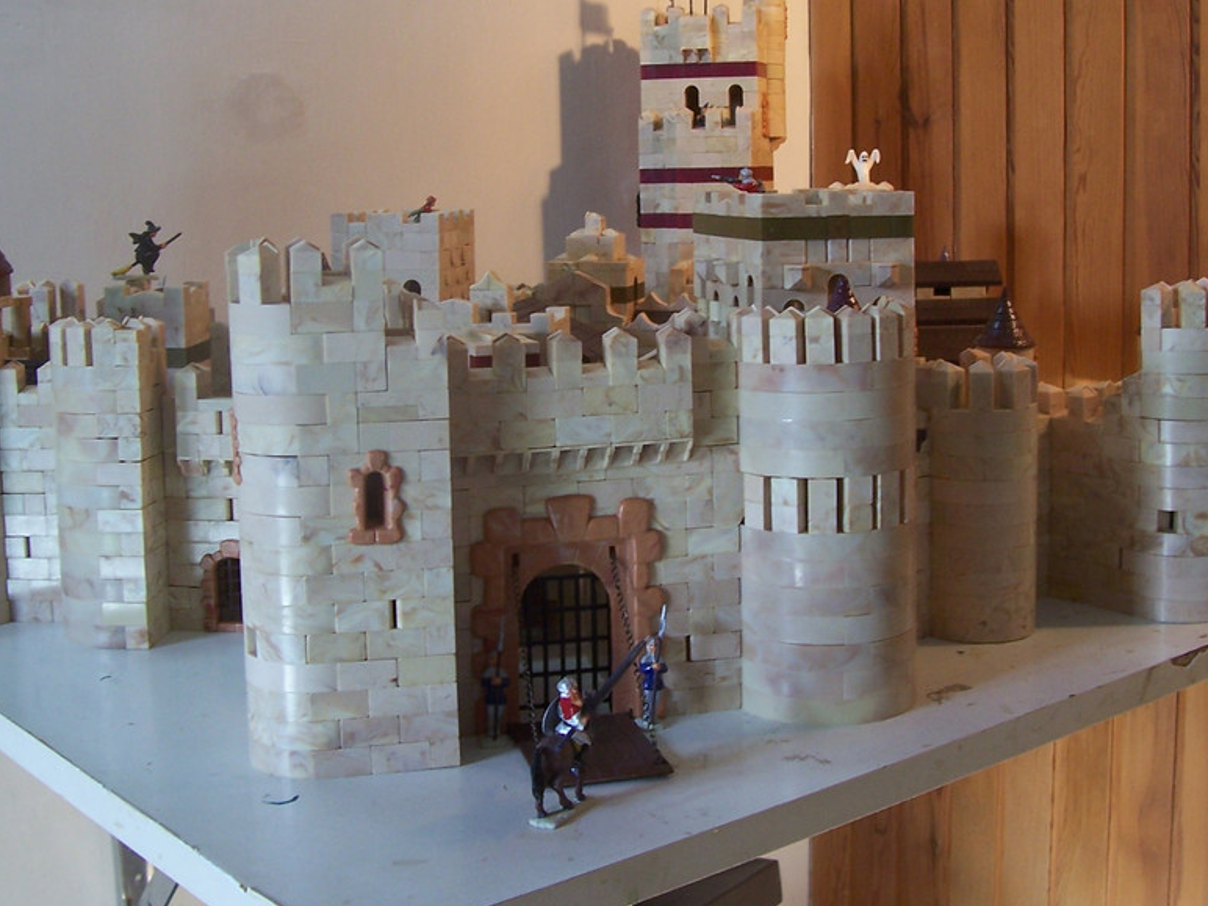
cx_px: 614
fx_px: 1640
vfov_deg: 30.7
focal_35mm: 47
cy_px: 333
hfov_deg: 40.4
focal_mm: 5.6
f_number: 2.7
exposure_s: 1/45
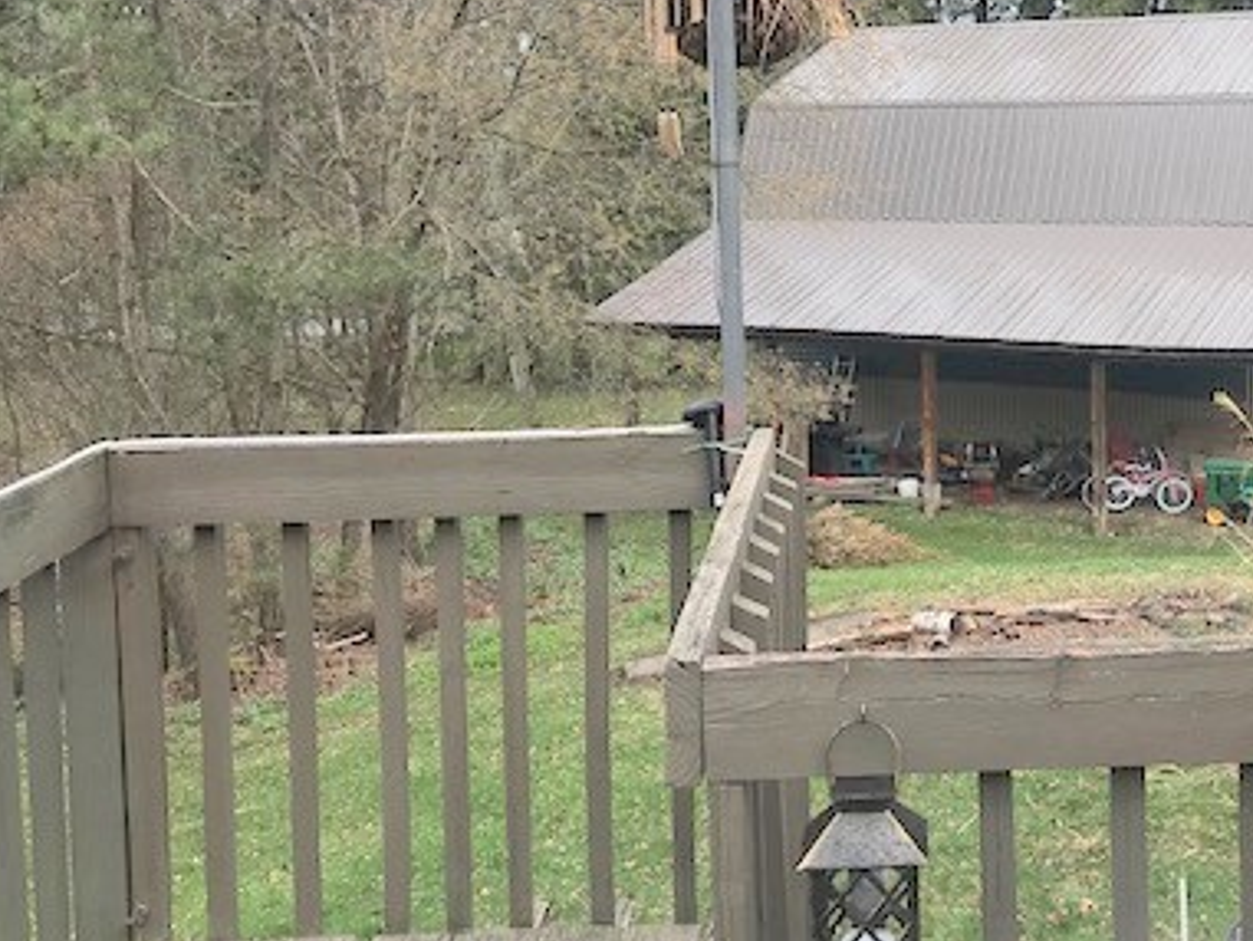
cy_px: 263
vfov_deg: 30.5
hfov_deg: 38.9
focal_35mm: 47
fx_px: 1702
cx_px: 993
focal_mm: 3.99
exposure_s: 1/424
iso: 20
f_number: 1.8
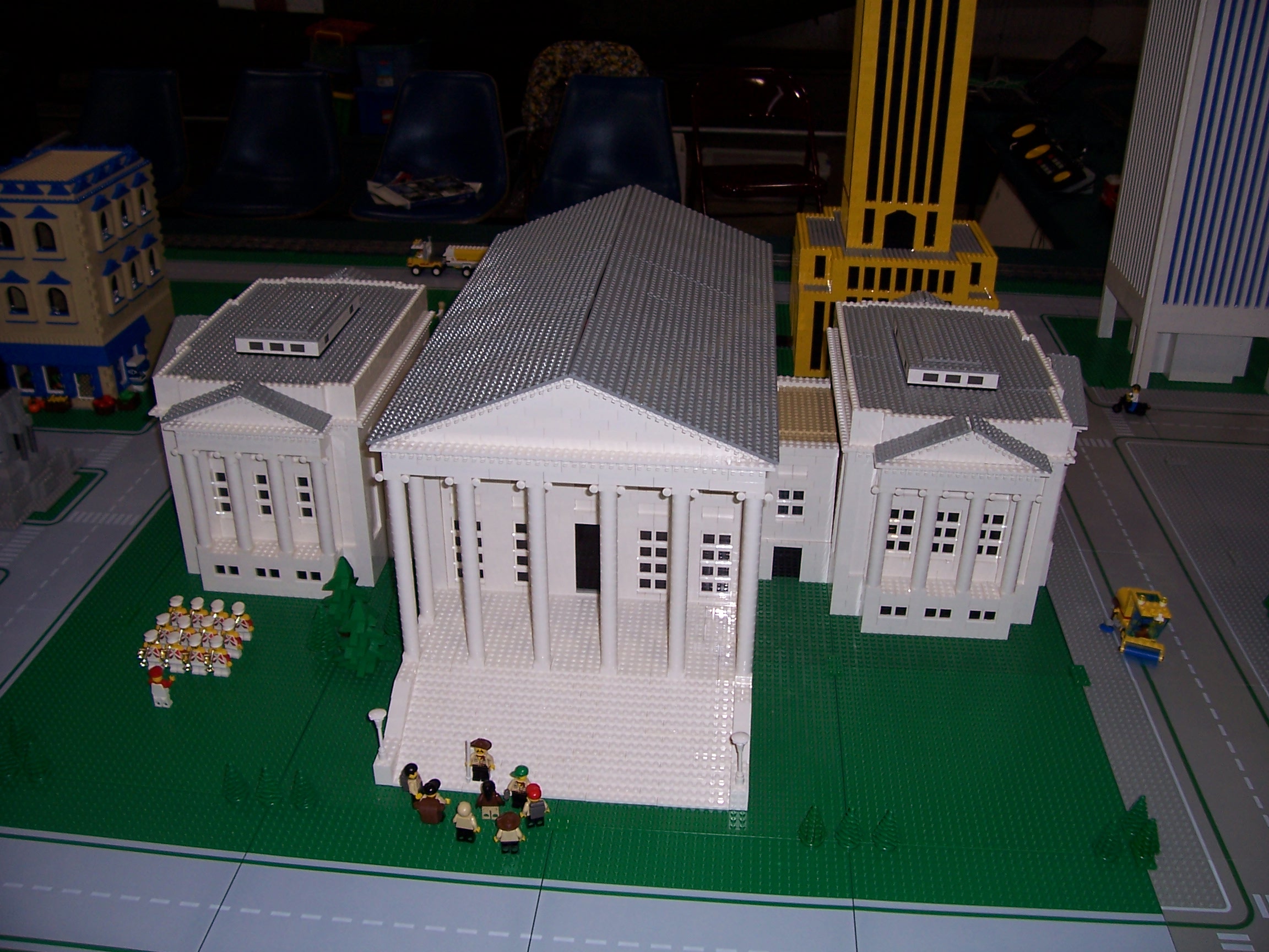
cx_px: 634
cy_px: 476
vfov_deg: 41.8
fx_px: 1246
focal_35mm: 34
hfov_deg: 54.0
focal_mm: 5.6
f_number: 2.7
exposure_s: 1/60
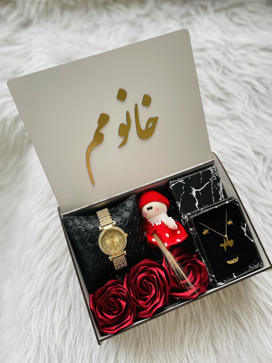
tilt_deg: -68.7
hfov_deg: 53.1
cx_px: 136
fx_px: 272
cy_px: 182
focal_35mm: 26
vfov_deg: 67.3
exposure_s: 1/100
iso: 100
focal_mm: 4.2
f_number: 1.6
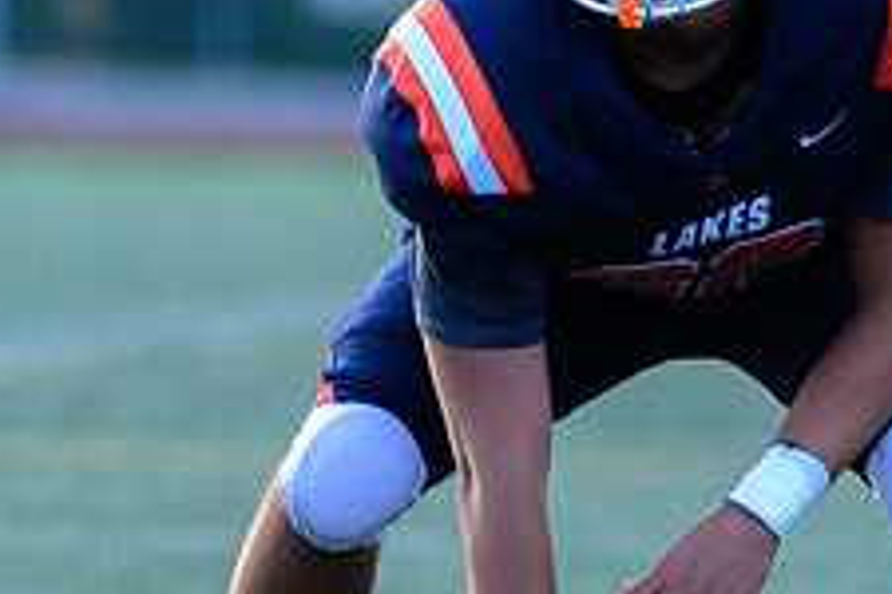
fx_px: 29731
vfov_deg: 1.1
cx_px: 786
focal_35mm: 1200
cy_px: 617
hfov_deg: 1.7
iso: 3600
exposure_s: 1/1600
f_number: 4
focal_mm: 280
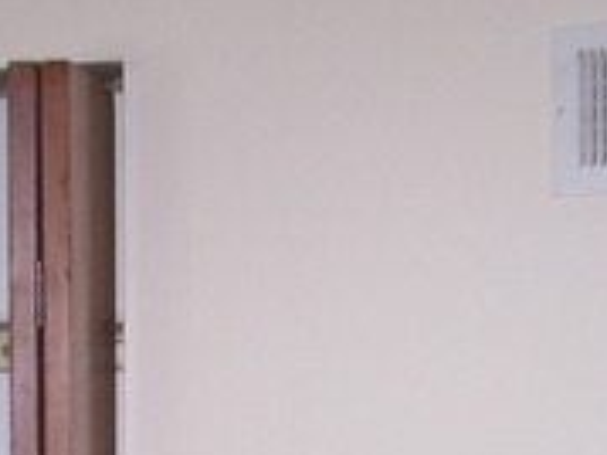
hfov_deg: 14.4
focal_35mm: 136
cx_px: 51
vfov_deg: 10.4
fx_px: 2383
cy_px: 750
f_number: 2.8
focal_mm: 6.3
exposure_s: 1/60
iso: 140
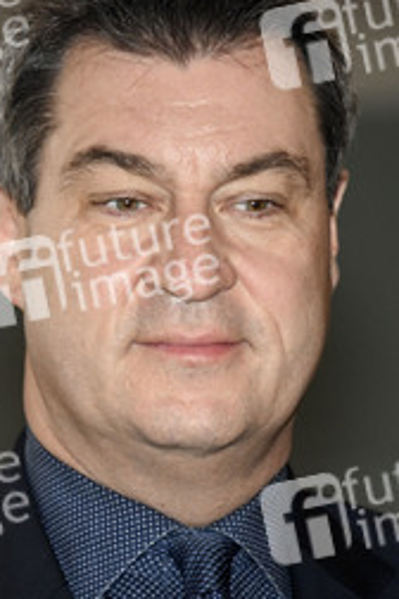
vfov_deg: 5.6
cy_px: 390
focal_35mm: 365
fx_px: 6068
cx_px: 166
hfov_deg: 3.8
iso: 2000
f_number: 6.3
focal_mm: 230
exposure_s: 1/160
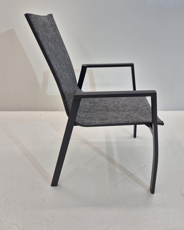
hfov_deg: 54.9
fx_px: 177
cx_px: 99
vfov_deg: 65.9
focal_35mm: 26
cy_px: 105
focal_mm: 5.4
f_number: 1.8
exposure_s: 1/100
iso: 50
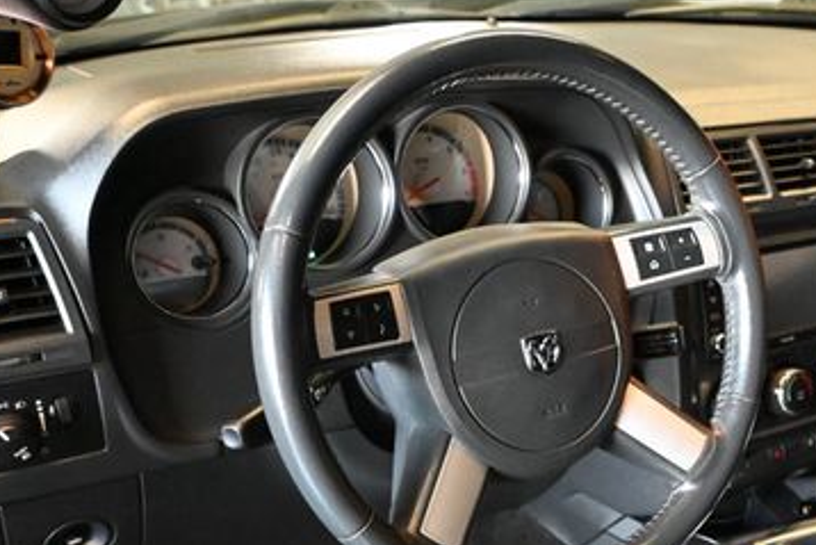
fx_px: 1154
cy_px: 479
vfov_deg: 25.8
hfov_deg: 38.1
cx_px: 593
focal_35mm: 51
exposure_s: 1/60
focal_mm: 19
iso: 6400
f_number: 3.8
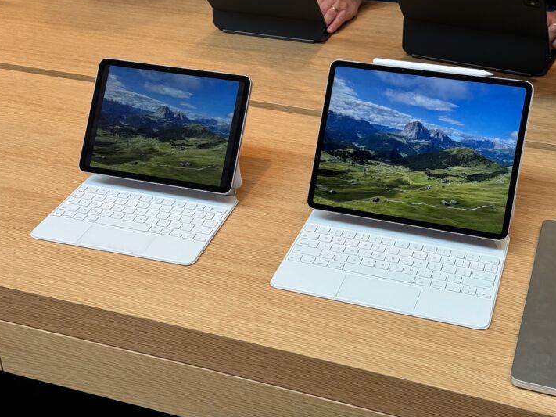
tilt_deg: -31.4
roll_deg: +0.3
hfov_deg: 35.5
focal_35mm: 54
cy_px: 189
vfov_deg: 27.0
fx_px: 867
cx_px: 302
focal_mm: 6.76
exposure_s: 1/598
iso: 100
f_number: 1.78
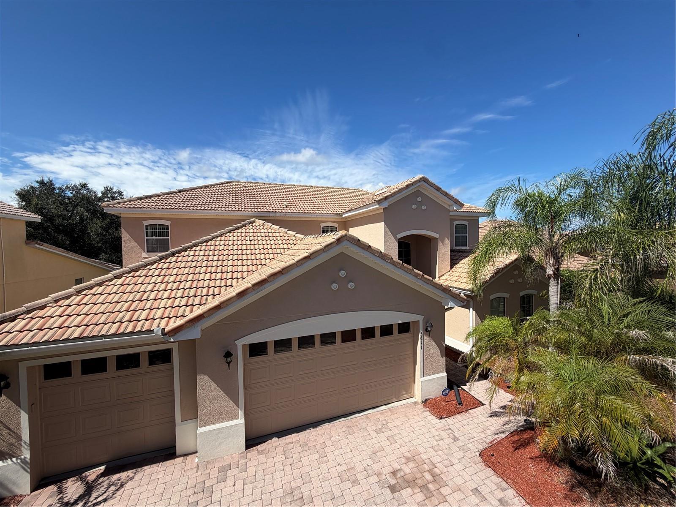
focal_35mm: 14
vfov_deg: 85.7
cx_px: 338
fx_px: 273
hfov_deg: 102.1
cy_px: 254
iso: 20
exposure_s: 1/901
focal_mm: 2.22
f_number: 2.2
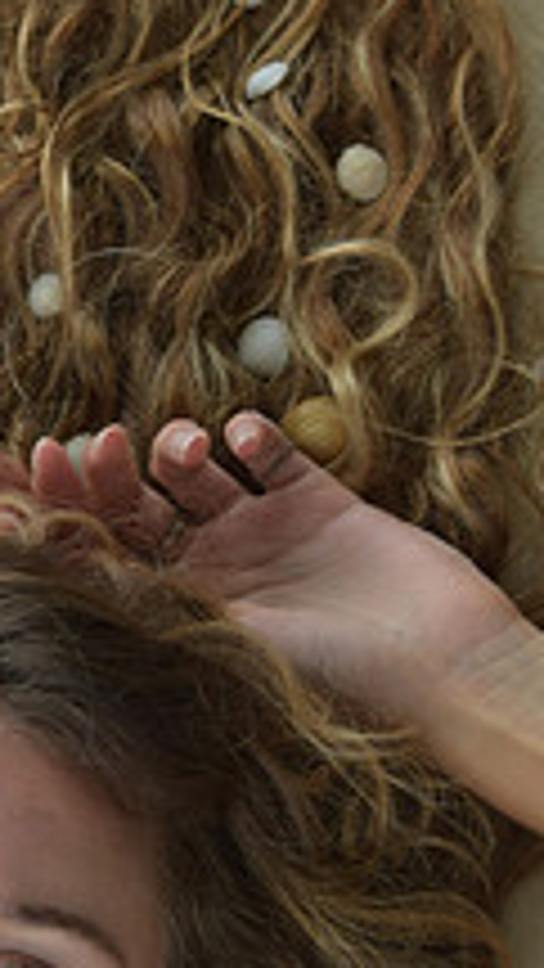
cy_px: 711
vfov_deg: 13.3
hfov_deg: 7.5
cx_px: -52
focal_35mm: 161
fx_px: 4127
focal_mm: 38
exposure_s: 1/250
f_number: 4.8
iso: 200
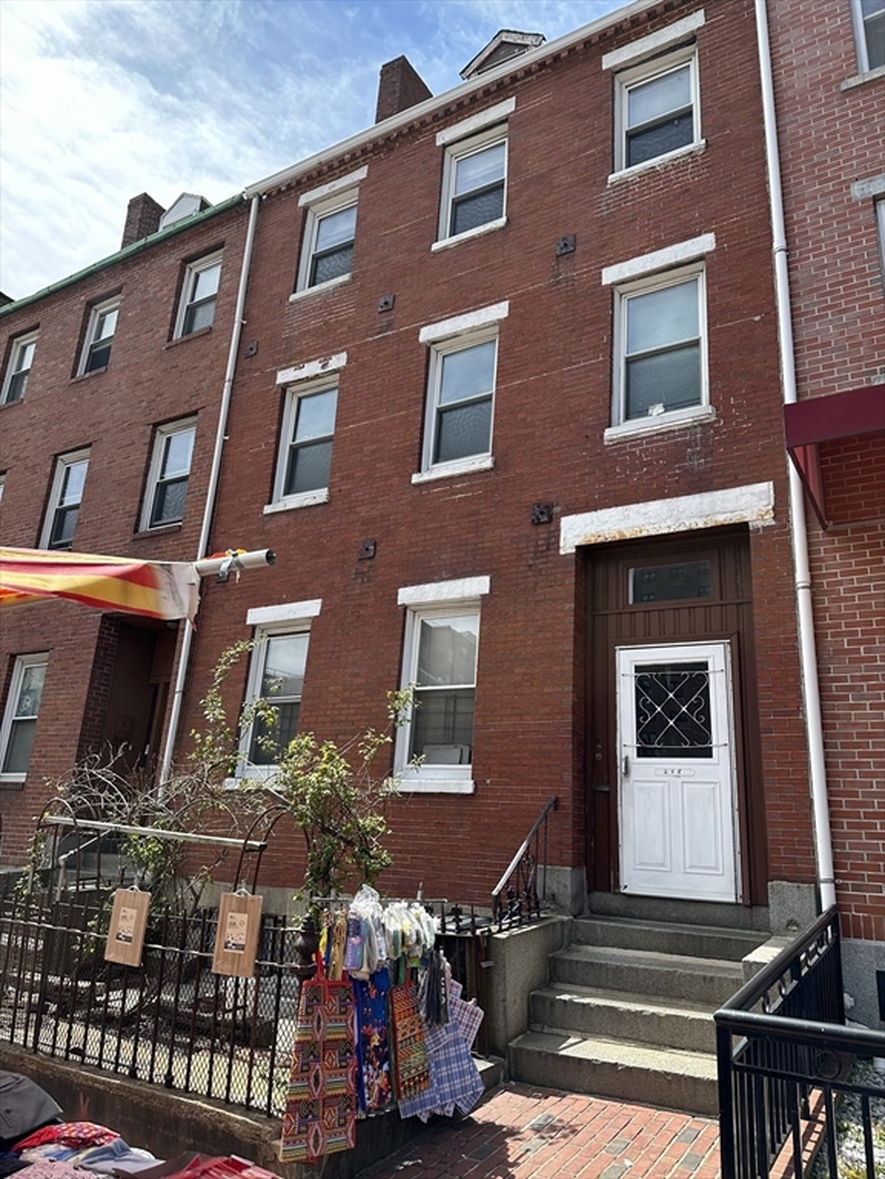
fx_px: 818
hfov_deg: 56.8
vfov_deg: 71.6
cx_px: 442
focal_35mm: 24
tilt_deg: +18.2
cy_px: 590
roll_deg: -2.9
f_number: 1.78
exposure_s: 1/1751
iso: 80
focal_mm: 6.86
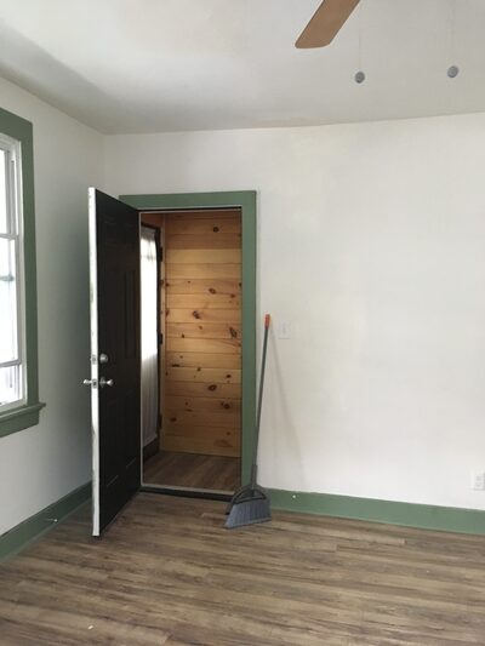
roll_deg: +2.1
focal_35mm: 29
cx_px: 242
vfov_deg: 61.6
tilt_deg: -3.8
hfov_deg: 48.2
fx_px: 542
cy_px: 323
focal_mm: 4.15
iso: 200
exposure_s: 1/30
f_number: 2.2
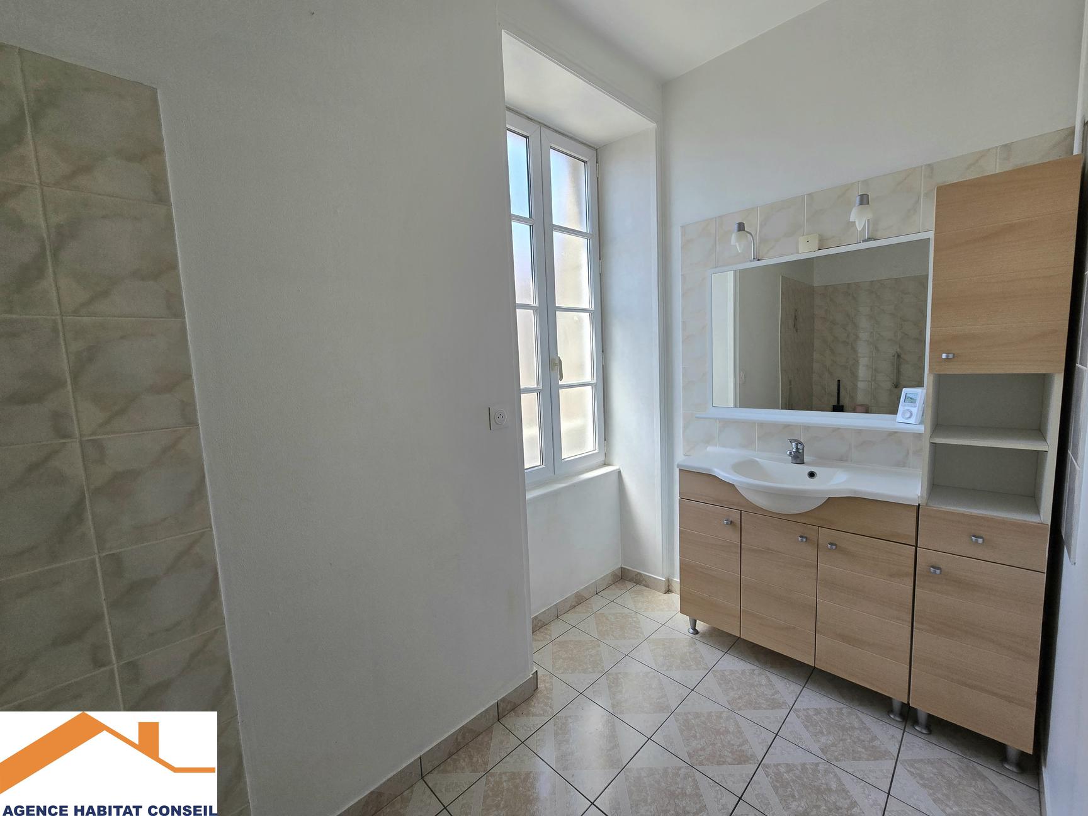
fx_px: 409
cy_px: 408
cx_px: 544
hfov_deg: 106.2
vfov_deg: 89.9
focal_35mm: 13
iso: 50
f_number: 2.2
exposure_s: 1/278
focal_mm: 2.2
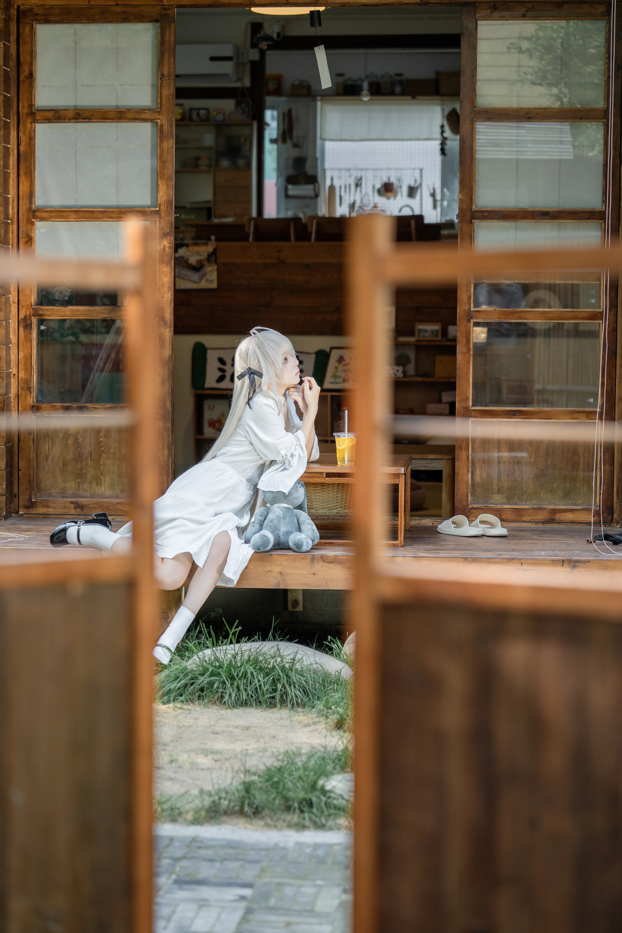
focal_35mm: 75
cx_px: 311
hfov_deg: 18.2
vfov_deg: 27.0
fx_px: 1944
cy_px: 466
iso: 100
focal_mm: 75
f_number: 2.8
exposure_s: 1/250
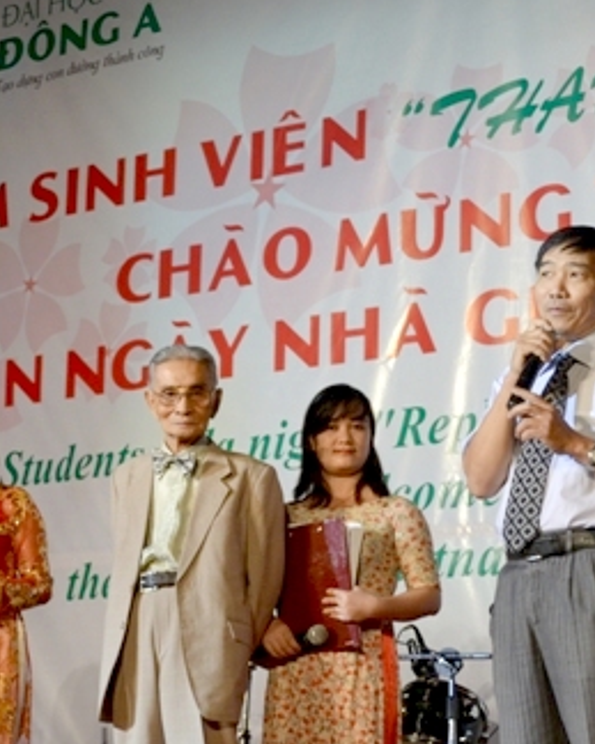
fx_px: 2202
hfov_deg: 15.4
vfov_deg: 19.2
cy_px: 445
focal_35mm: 100
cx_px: 238
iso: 500
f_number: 5
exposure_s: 1/60
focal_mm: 36
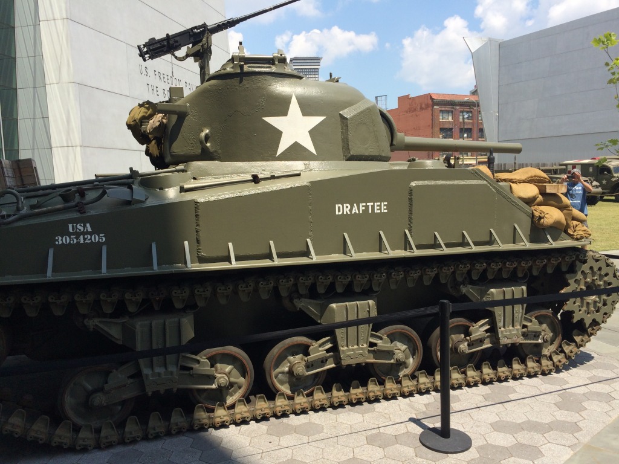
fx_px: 519
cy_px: 232
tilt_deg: -7.4
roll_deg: +1.3
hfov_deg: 61.7
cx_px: 310
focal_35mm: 29
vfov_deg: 48.2
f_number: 2.2
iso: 32
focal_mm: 4.15
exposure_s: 1/1709
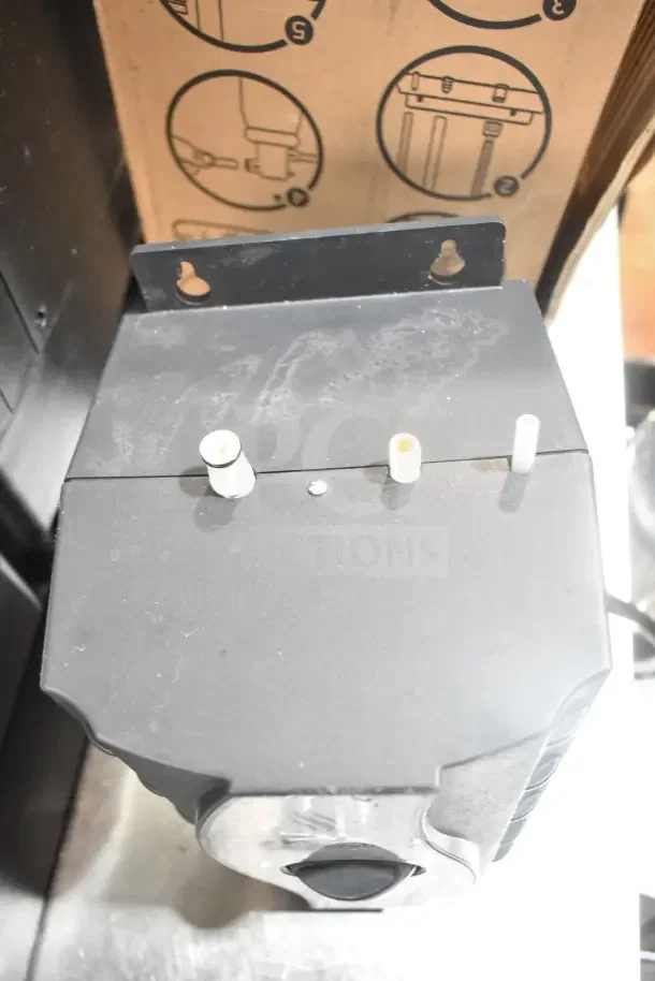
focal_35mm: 30
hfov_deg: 43.6
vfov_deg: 61.9
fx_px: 818
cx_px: 328
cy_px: 490
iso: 1600
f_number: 4
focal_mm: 20
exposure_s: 1/60
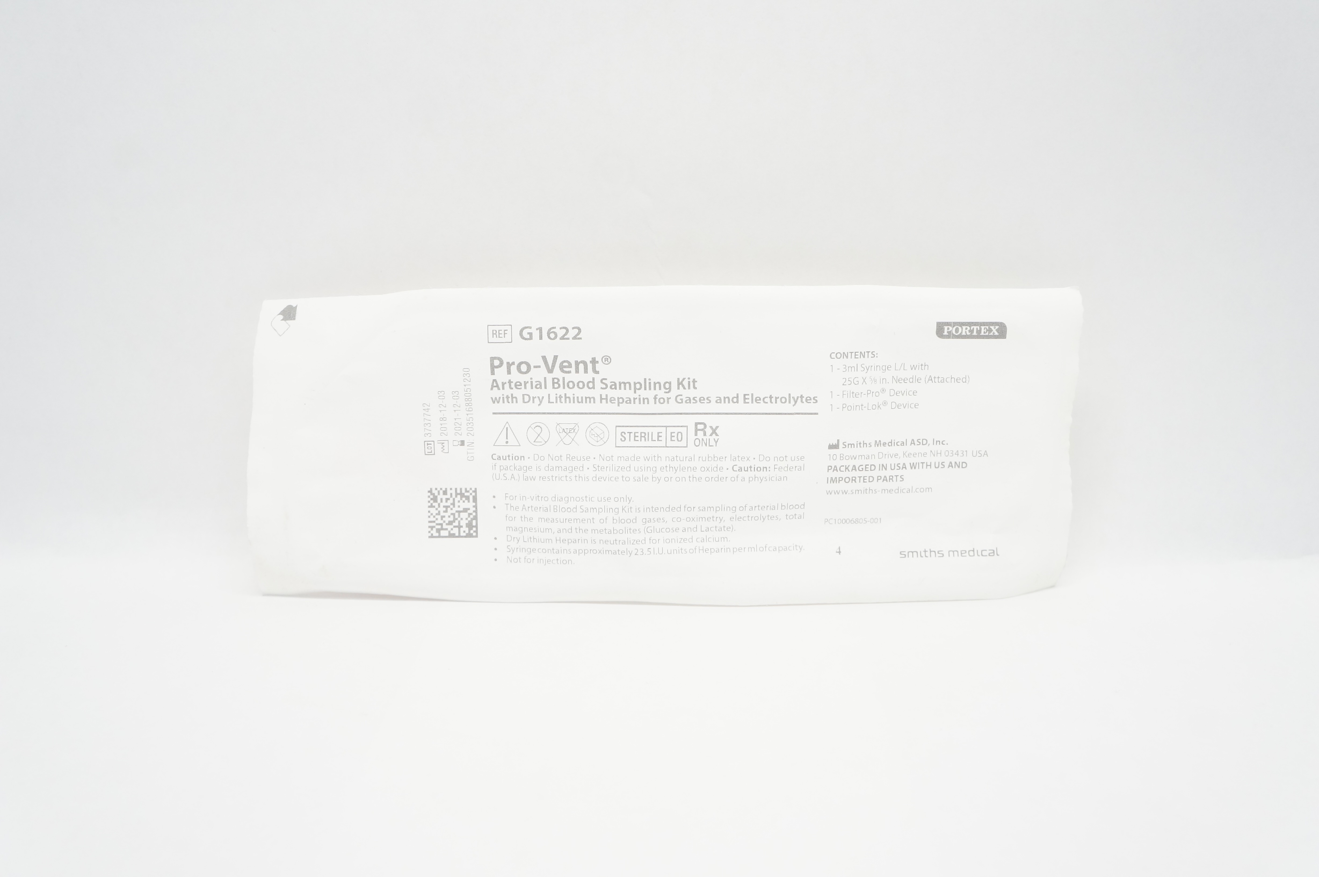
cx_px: 660
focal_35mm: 30
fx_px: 1098
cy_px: 438
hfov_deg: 62.0
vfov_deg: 43.5
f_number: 6.3
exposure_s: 1/60
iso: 800
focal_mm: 20
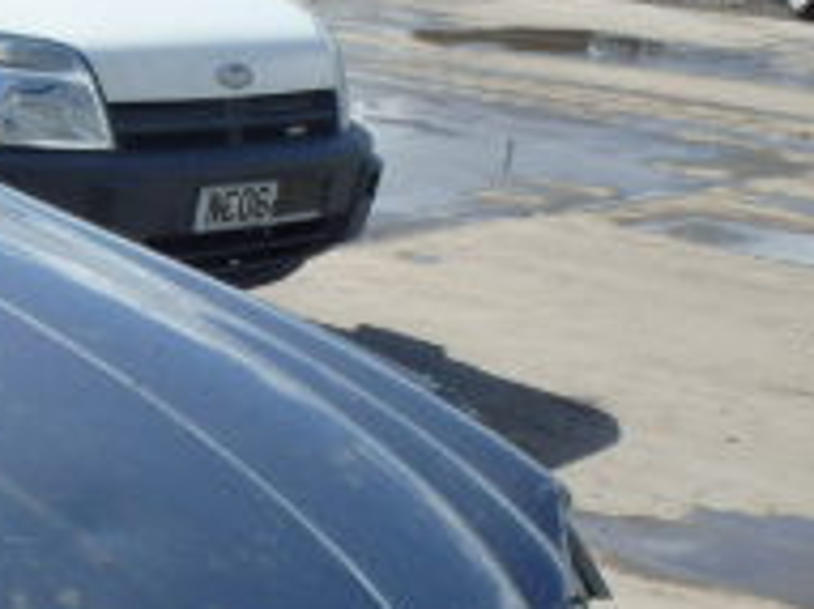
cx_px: -473
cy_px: 528
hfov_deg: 18.1
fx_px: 2209
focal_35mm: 94
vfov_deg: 15.6
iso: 125
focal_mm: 5
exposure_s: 1/125
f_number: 11
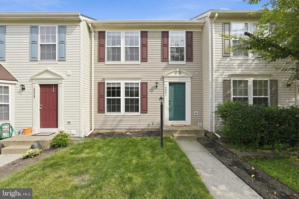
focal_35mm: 16
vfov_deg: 73.7
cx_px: 150
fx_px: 133
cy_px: 100
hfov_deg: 96.7
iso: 1600
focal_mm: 16
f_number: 8
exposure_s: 1/2500
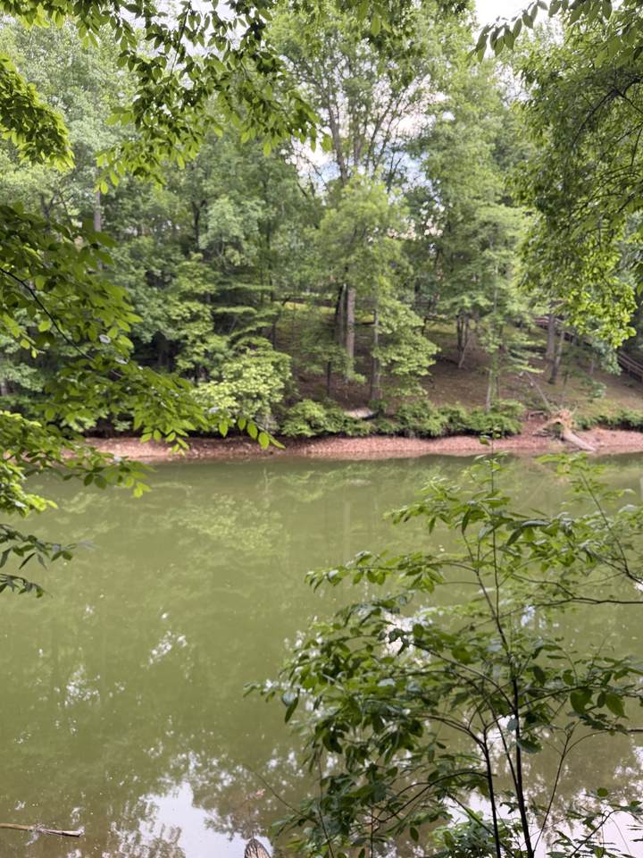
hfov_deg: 56.8
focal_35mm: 24
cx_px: 322
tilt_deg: -3.6
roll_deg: -1.7
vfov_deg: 71.6
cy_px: 429
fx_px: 594
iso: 200
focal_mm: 6.76
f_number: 1.78
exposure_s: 1/61
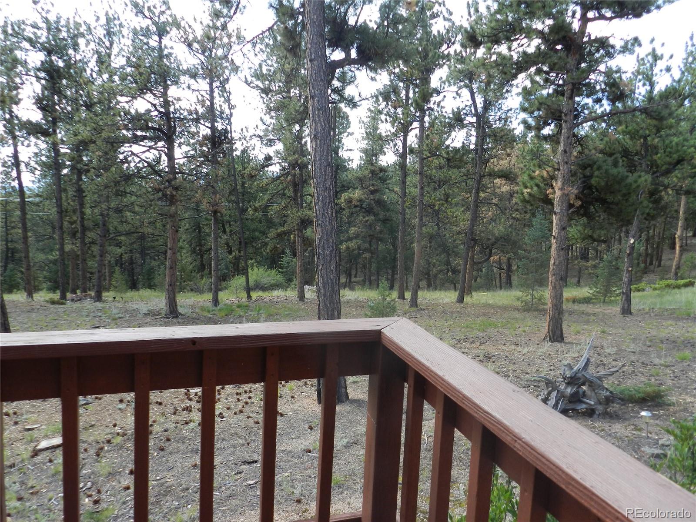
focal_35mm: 25
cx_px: 348
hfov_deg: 69.4
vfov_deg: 54.9
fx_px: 503
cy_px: 261
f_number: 3.5
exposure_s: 1/250
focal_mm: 4.5
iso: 160
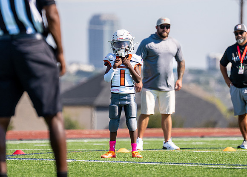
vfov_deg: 3.6
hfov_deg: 5.0
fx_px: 2822
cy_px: 59
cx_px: 123
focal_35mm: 402
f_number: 2.8
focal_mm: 200
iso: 100
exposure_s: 1/2000
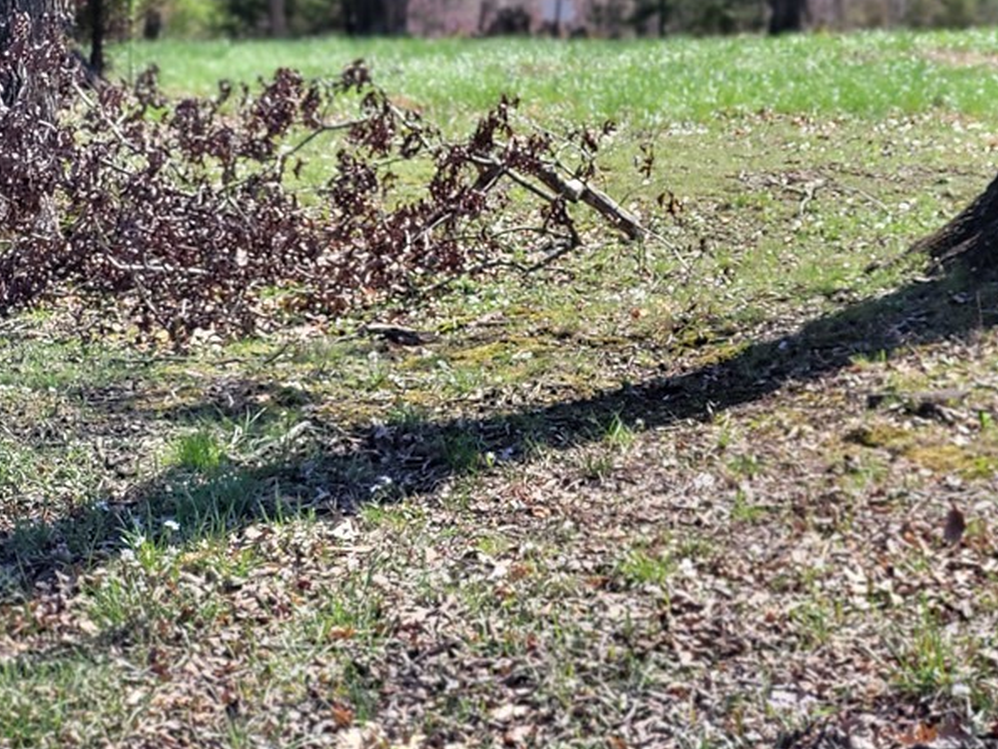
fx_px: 3778
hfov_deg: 15.0
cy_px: 280
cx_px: 618
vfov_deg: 11.3
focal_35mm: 131
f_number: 2.4
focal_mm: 7.12
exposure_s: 1/435
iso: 25
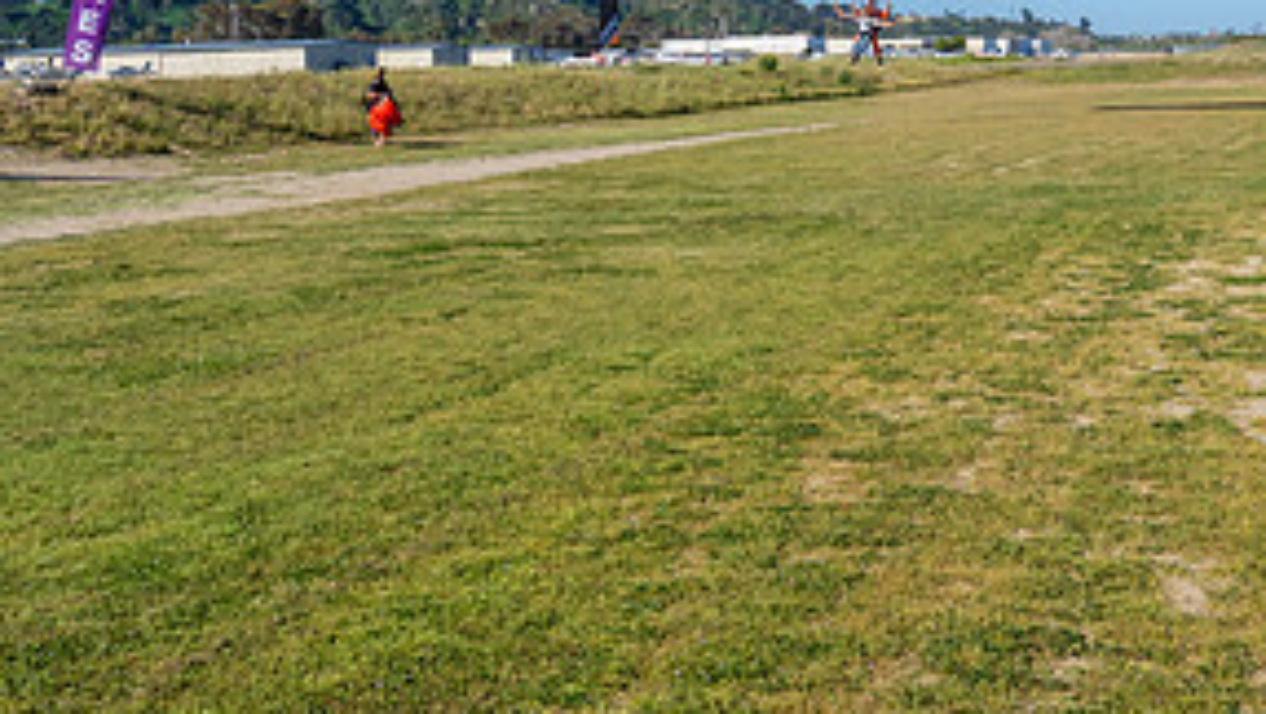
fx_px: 1848
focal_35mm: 55
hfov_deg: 37.4
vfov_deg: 21.3
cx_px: 851
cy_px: 29
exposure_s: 1/1600
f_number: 11
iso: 800
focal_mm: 26
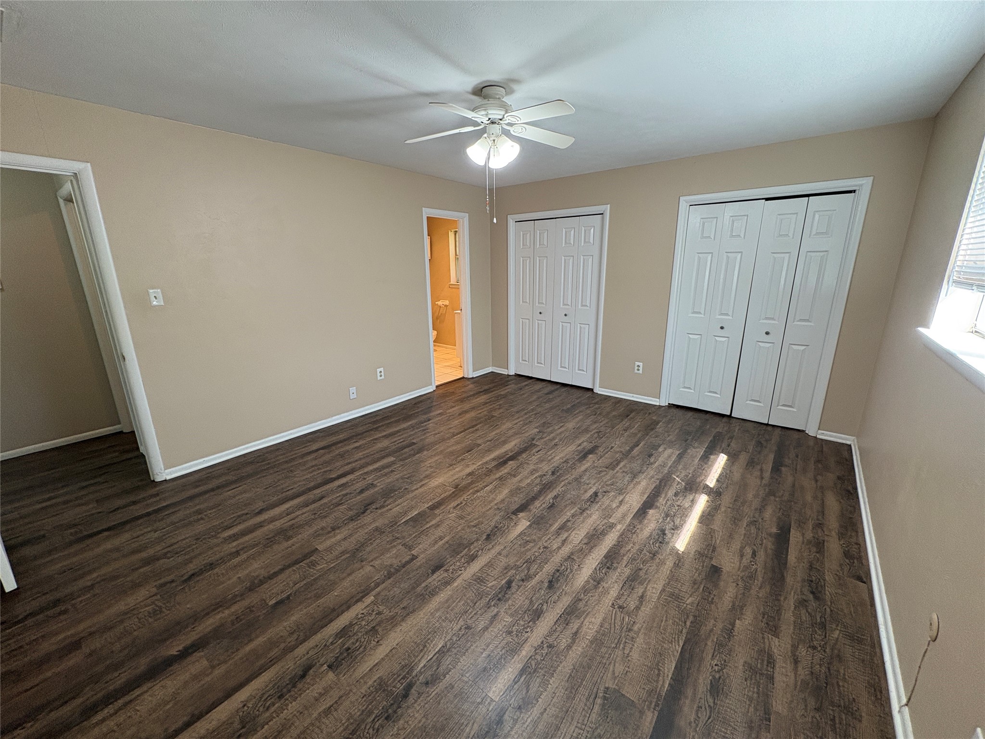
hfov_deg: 102.1
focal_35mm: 14
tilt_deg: -14.7
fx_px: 398
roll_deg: +0.8
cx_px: 492
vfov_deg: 85.7
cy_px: 370
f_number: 2.2
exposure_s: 1/60
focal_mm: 2.22
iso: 160
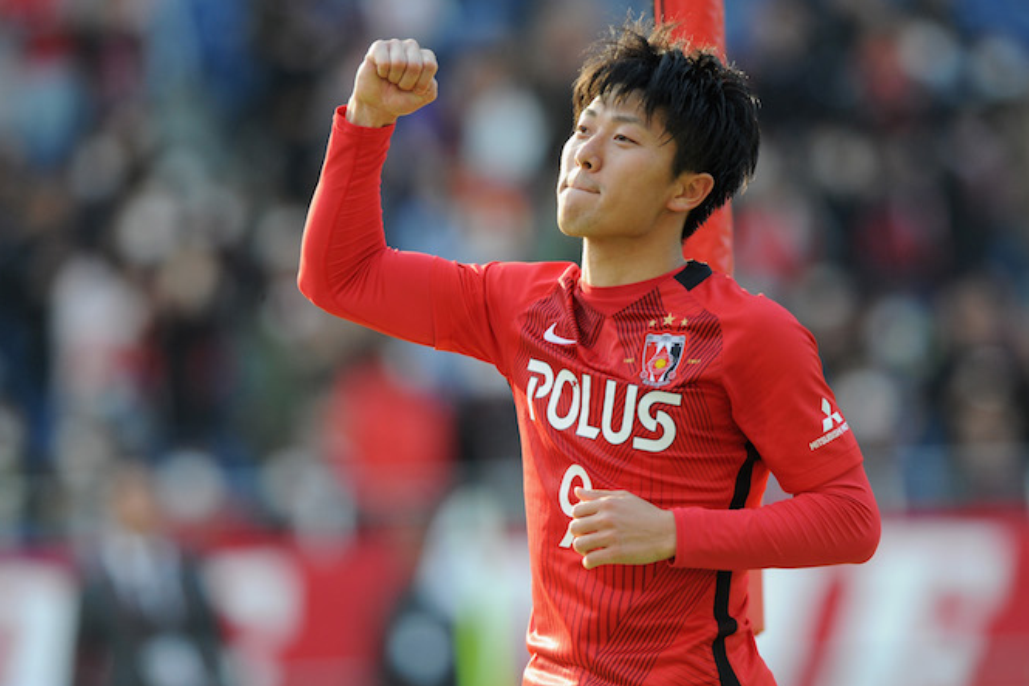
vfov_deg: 2.9
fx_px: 13744
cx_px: 563
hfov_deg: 4.3
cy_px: 385
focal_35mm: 481
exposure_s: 1/1000
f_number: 4.5
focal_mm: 400
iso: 1000
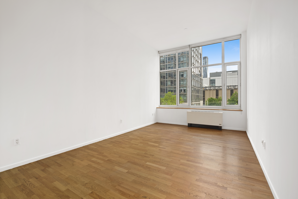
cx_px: 149
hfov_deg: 96.7
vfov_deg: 73.8
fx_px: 132
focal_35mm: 16
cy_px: 100
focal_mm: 16
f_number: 11
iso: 200
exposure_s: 1/3
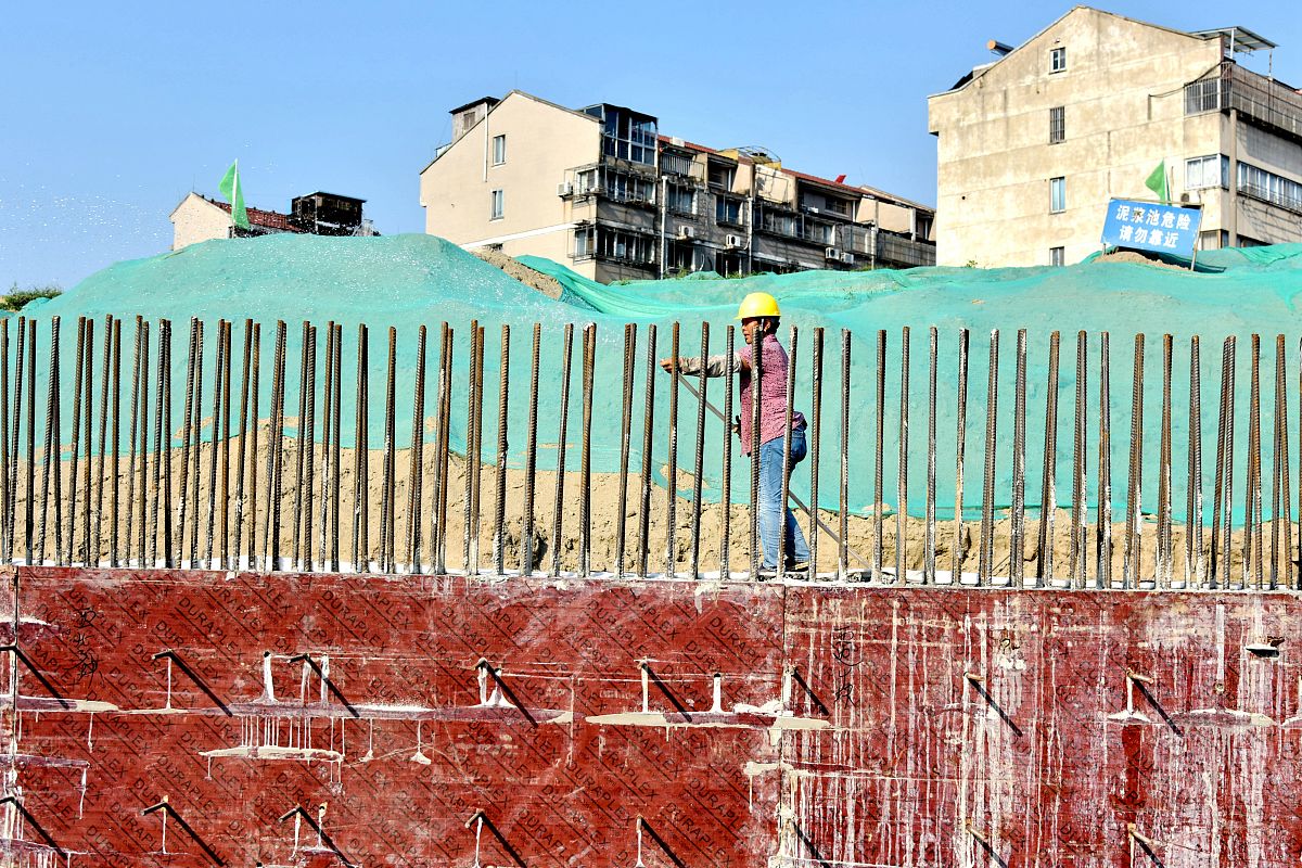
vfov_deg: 33.4
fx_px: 1447
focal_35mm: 40
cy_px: 434
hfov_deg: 48.5
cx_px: 651
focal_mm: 40
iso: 200
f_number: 5.6
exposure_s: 1/1250
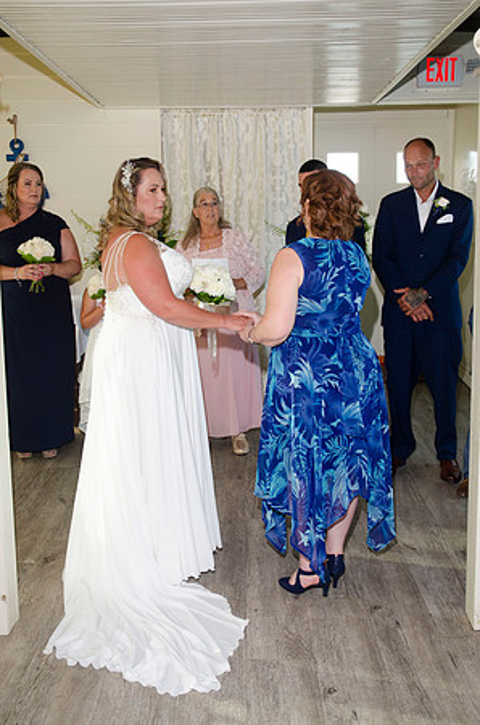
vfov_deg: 48.0
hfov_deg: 32.9
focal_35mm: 40
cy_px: 362
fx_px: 814
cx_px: 240
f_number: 5.6
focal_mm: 27
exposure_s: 1/125
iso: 400
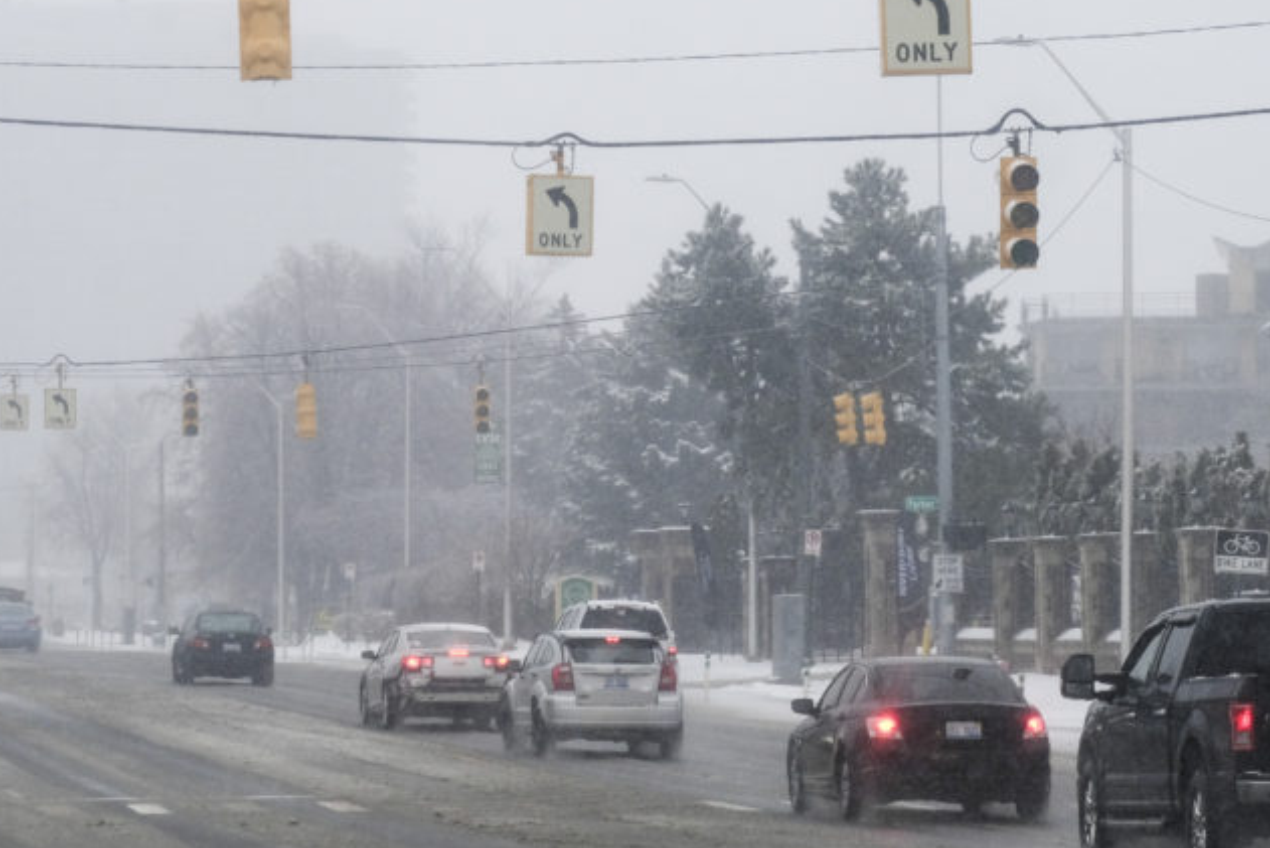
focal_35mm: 219
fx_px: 7727
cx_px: 469
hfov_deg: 9.4
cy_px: 400
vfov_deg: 6.3
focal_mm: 90
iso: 800
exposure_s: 1/1600
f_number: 3.6
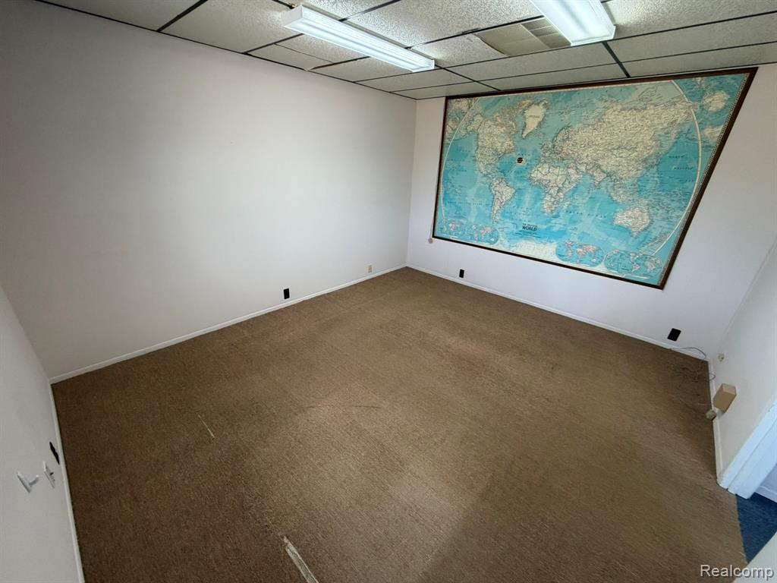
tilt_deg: -24.4
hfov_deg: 102.1
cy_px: 292
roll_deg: -2.5
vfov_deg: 85.7
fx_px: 314
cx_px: 388
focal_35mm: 14
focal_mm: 2.22
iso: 250
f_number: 2.2
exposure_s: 1/120
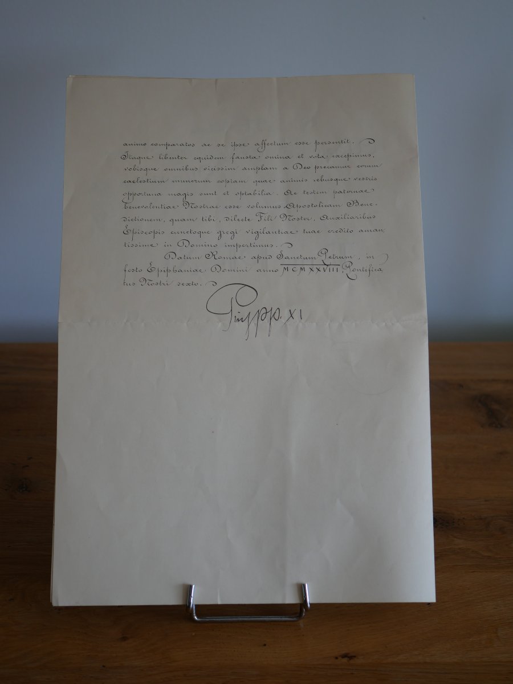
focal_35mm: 60
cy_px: 342
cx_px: 256
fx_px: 1186
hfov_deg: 24.4
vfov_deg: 32.2
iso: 200
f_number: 3.2
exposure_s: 1/160
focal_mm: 30
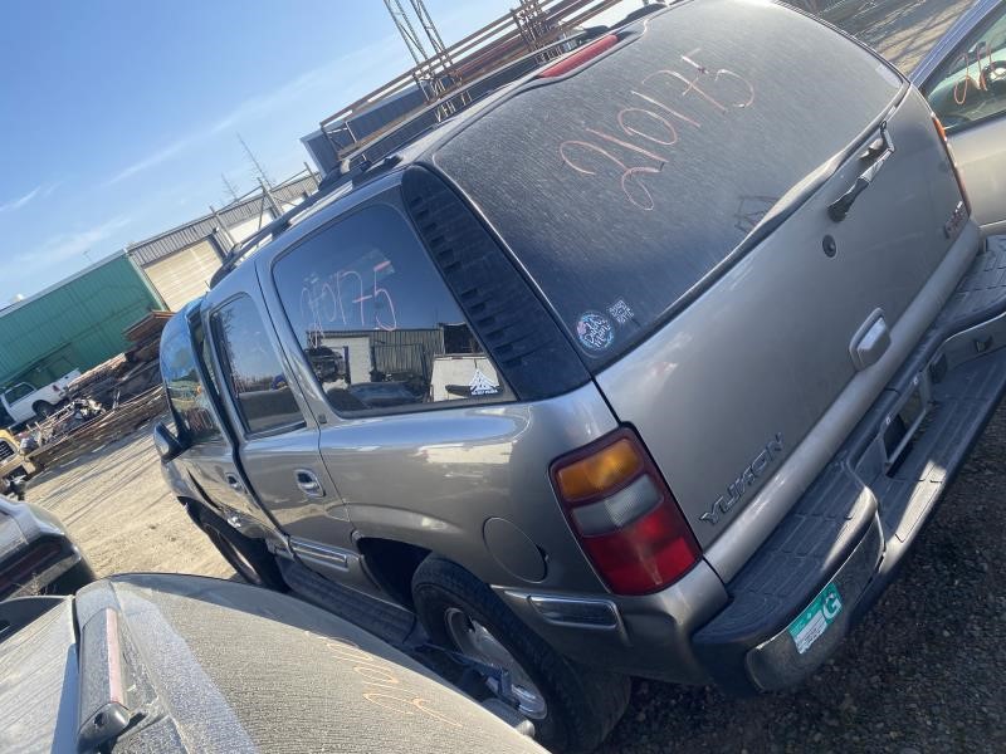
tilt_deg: -14.6
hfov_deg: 67.3
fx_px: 756
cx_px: 503
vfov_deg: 53.1
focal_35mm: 26
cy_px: 377
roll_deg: +30.3
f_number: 1.8
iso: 32
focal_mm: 4.25
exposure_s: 1/1093
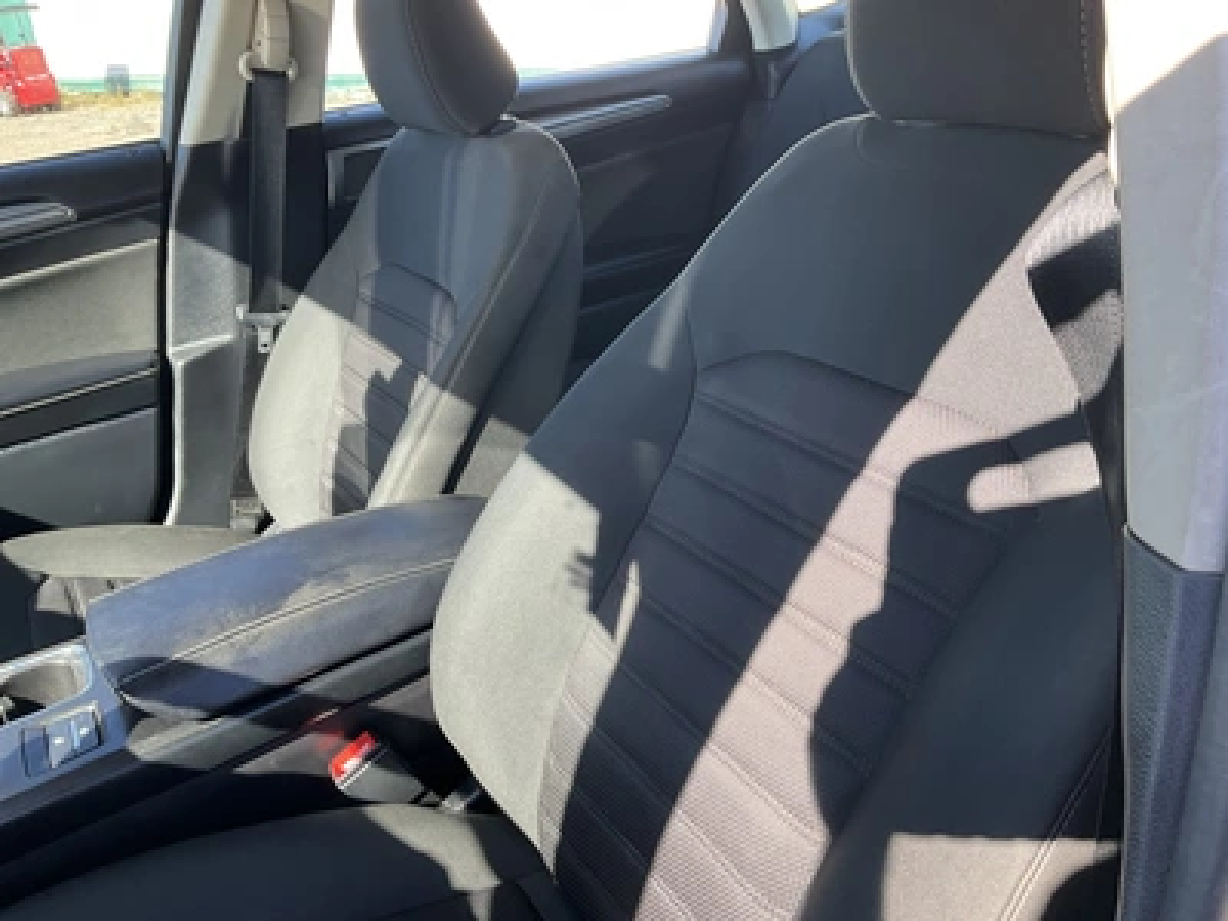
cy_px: 460
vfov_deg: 48.2
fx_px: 1029
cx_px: 614
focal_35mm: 29
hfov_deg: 61.7
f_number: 1.8
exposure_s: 1/122
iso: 25
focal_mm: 3
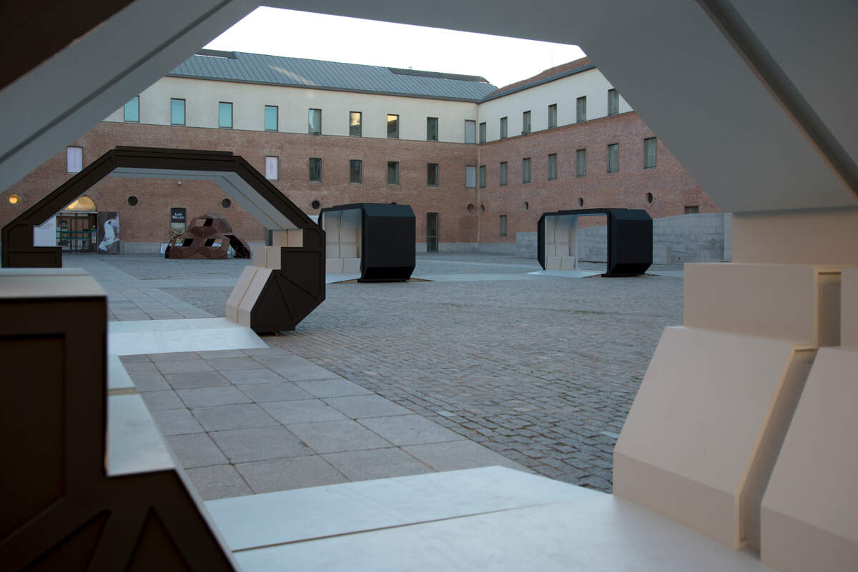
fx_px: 763
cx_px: 429
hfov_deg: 58.7
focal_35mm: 32
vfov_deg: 41.1
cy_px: 286
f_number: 5.6
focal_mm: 32
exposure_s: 1/125
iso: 100
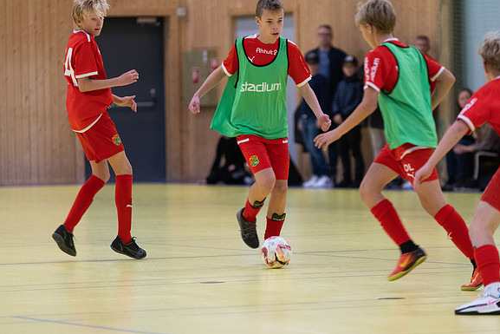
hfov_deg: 7.8
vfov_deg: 5.2
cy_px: 167
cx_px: 250
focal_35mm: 264
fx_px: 3667
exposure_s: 1/400
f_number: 3.2
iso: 6400
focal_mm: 175
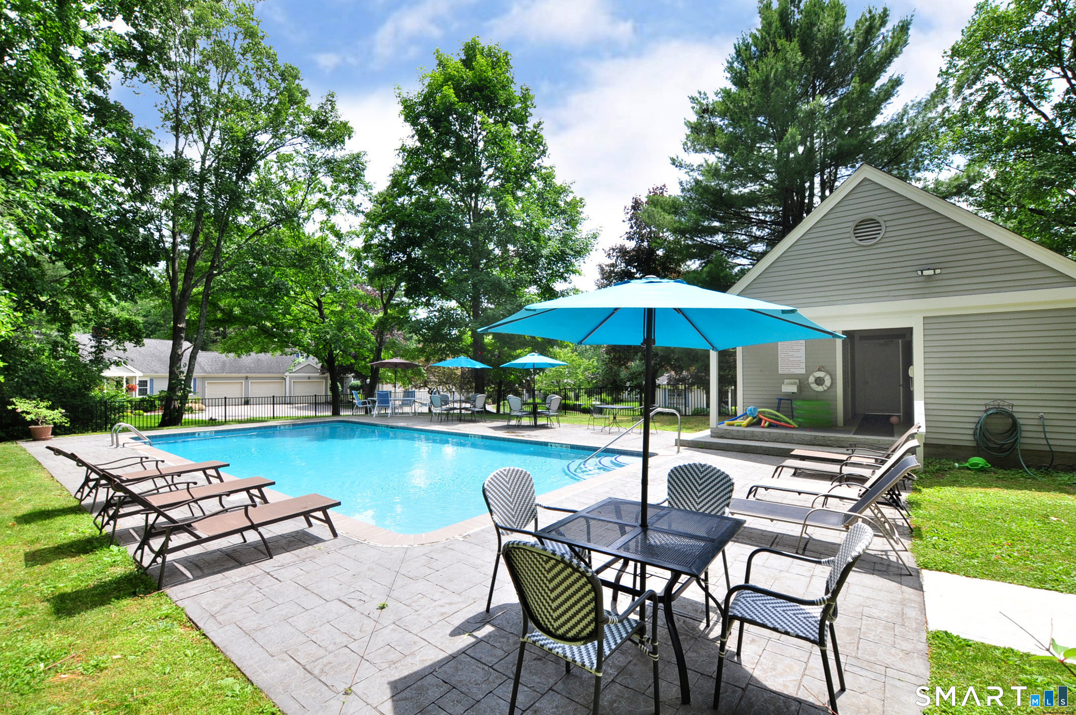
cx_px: 538
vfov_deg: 77.2
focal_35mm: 15
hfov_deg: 100.5
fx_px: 448
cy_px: 358
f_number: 9
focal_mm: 10
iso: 400
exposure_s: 1/250
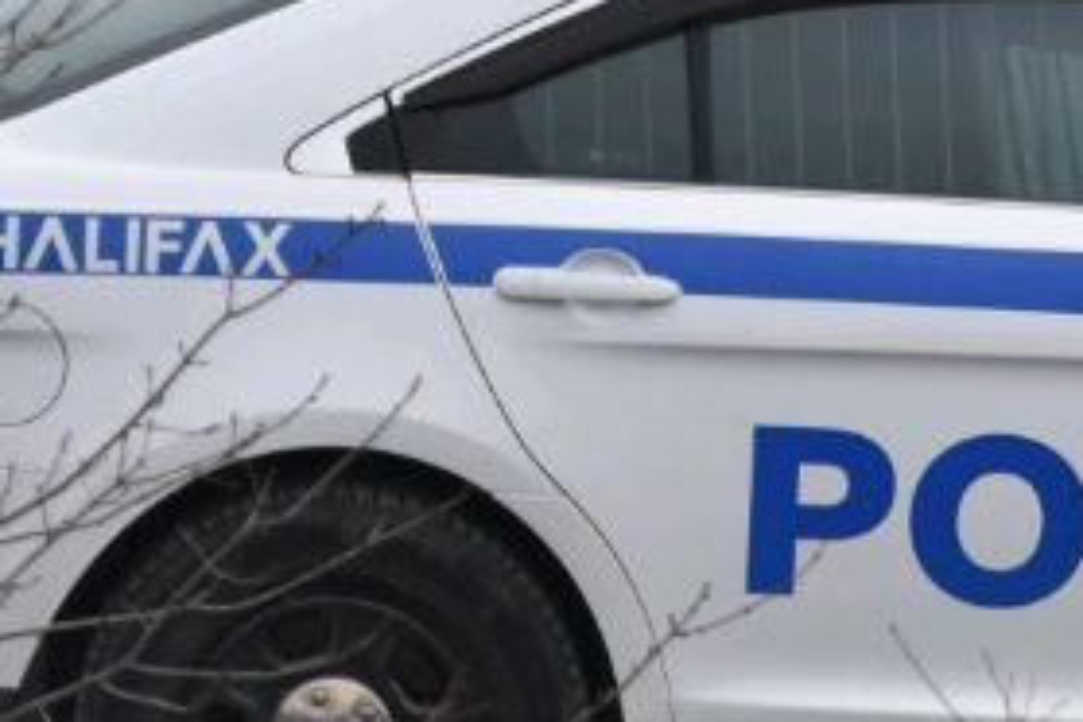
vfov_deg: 1.4
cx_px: 1242
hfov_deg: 2.0
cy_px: -54
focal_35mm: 1017
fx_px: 30587
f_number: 5.6
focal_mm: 185
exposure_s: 1/1250
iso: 500
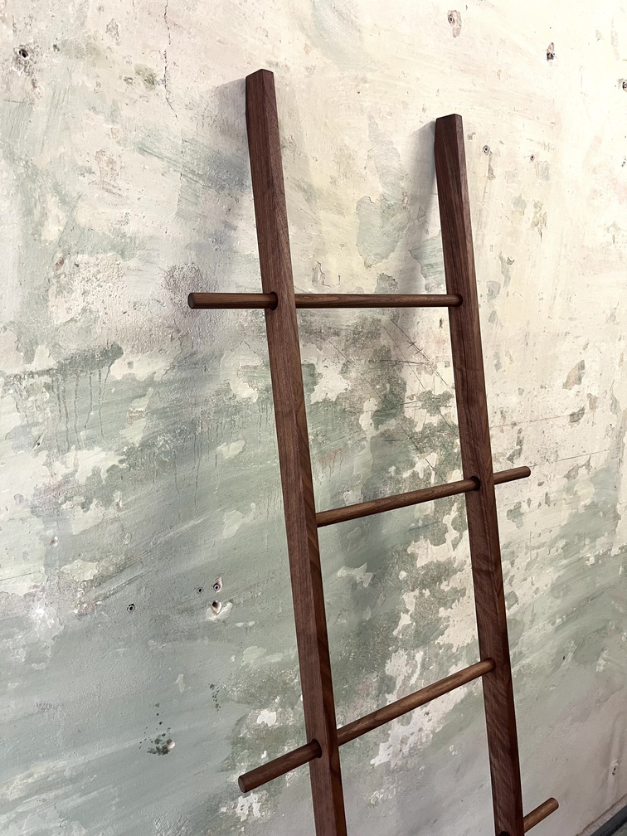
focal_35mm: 26
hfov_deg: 53.1
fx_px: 628
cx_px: 314
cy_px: 418
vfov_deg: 67.3
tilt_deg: -8.6
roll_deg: -1.4
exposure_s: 1/50
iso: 160
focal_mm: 5.1
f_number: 1.6
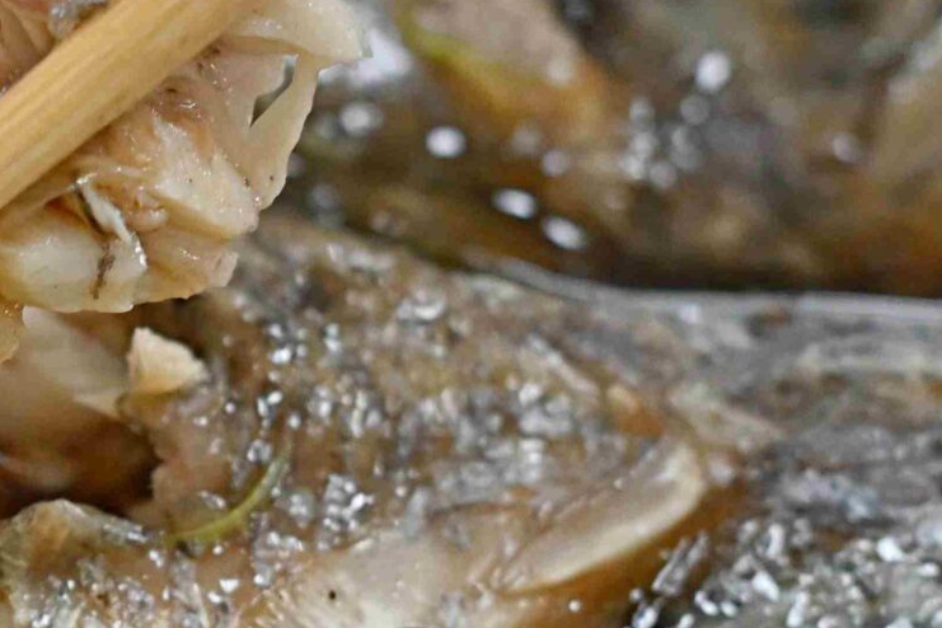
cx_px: -348
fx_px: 6777
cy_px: 405
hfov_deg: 7.8
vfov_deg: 5.3
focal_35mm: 259
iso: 560
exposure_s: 1/200
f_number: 3.2
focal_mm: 50
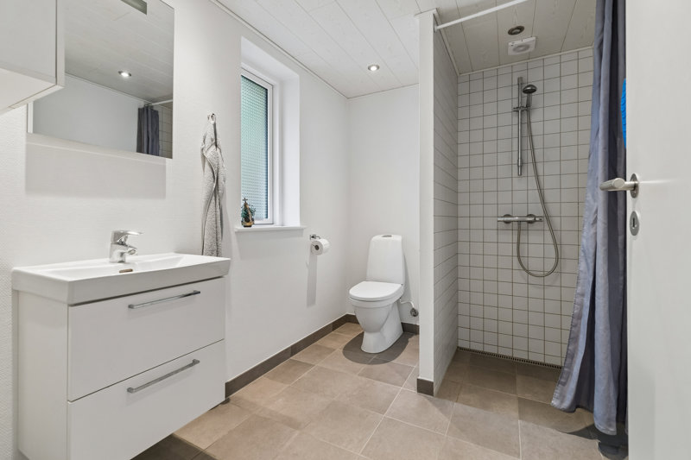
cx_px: 346
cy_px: 230
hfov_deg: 100.4
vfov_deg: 77.3
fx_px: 288
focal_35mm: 15
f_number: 8
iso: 200
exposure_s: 1/13
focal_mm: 10
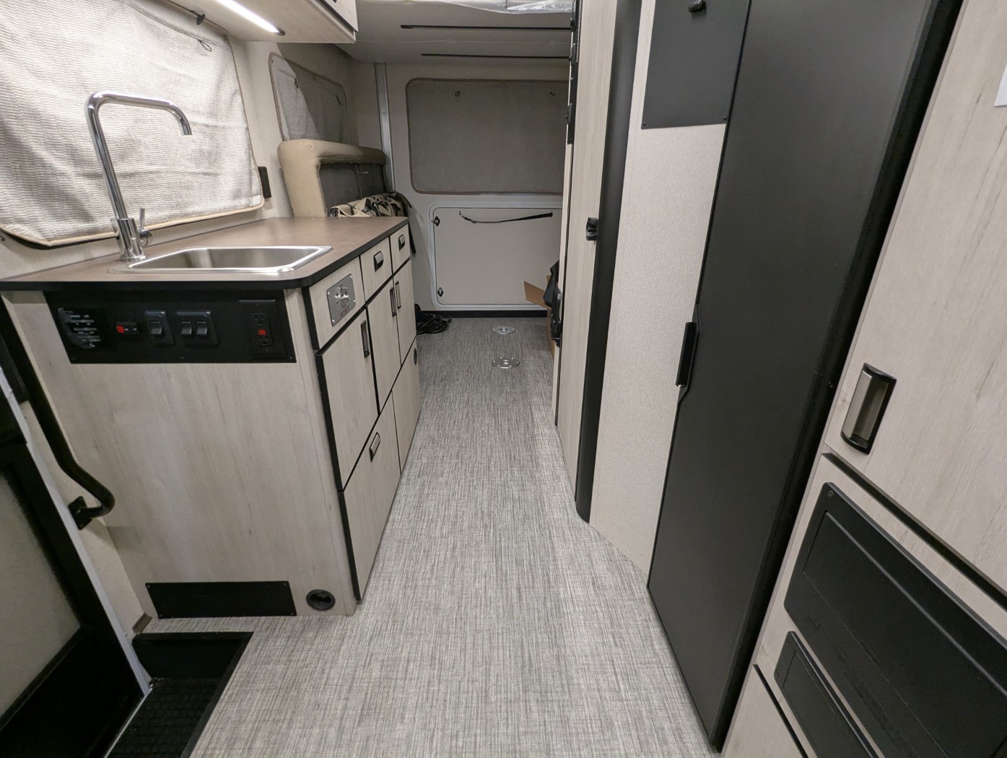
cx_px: 504
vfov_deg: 78.2
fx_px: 466
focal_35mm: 16
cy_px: 379
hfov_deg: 94.4
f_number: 2.2
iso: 203
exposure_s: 1/64.5
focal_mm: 2.35
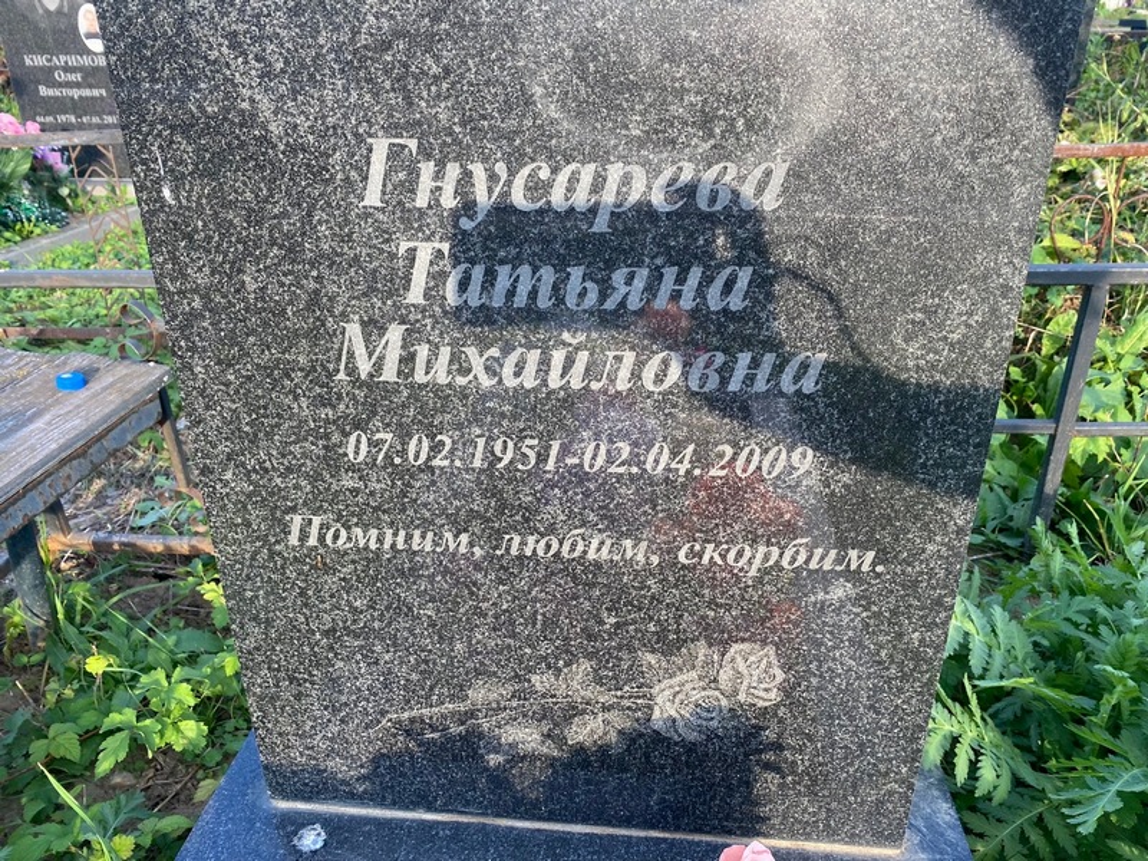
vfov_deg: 53.1
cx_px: 574
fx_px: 862
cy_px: 430
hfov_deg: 67.3
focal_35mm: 26
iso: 32
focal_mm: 4.25
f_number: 1.8
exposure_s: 1/246
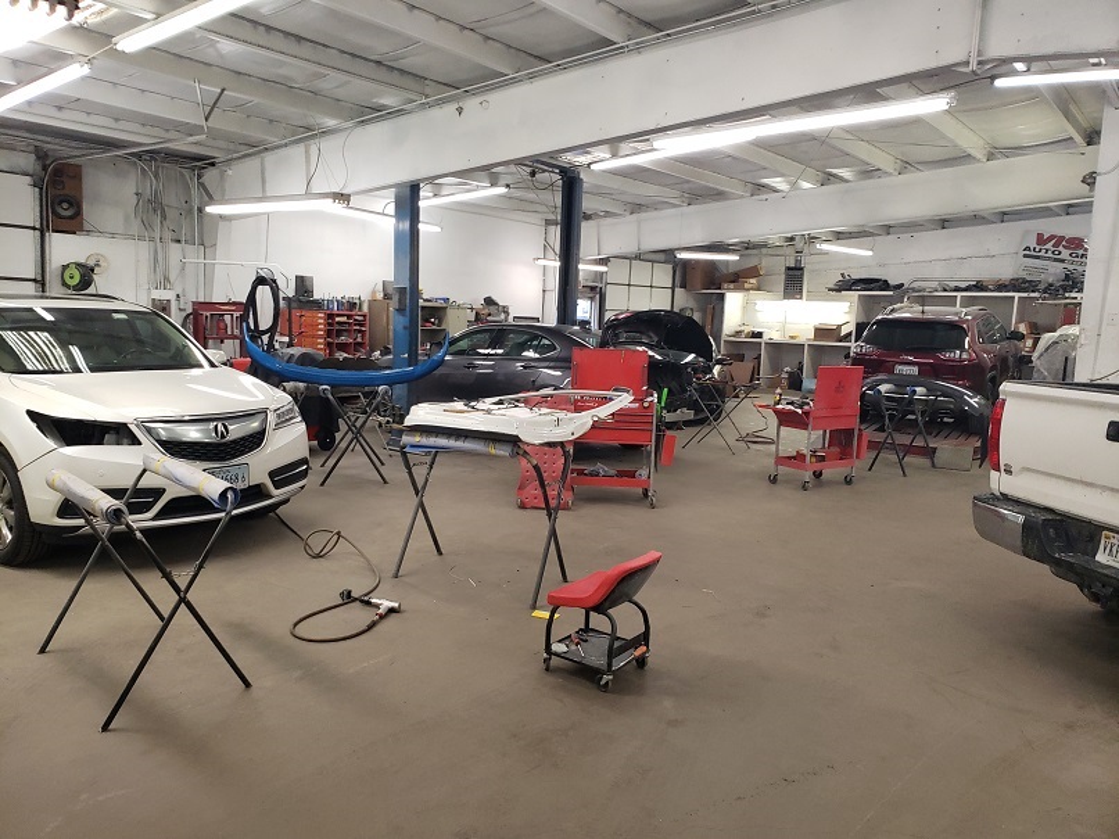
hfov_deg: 67.3
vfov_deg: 53.1
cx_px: 560
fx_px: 840
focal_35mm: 26
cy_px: 420
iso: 125
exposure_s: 1/60
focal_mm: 4.3
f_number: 1.5
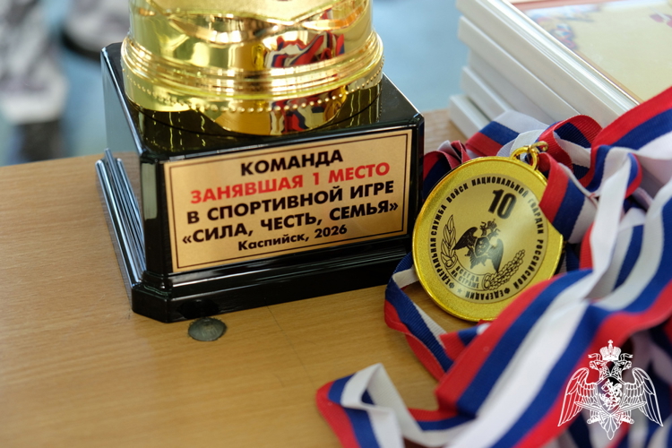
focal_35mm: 54
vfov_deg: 25.1
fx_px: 1008
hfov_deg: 36.9
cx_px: 336
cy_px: 224
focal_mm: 35.8
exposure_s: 1/75
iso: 800
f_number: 3.6
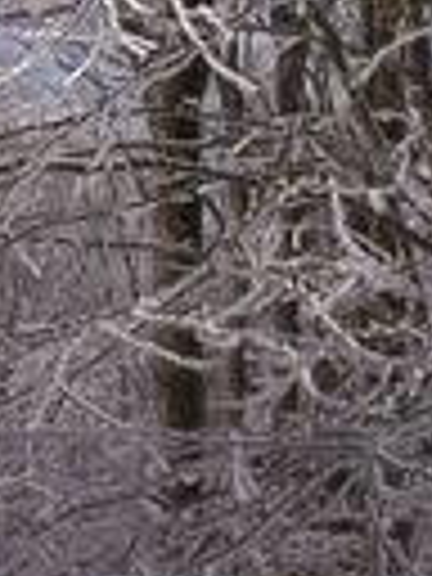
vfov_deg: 15.6
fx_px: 2030
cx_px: -32
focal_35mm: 122
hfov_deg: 12.0
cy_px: -112
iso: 100
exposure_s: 1/386
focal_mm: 6
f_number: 8
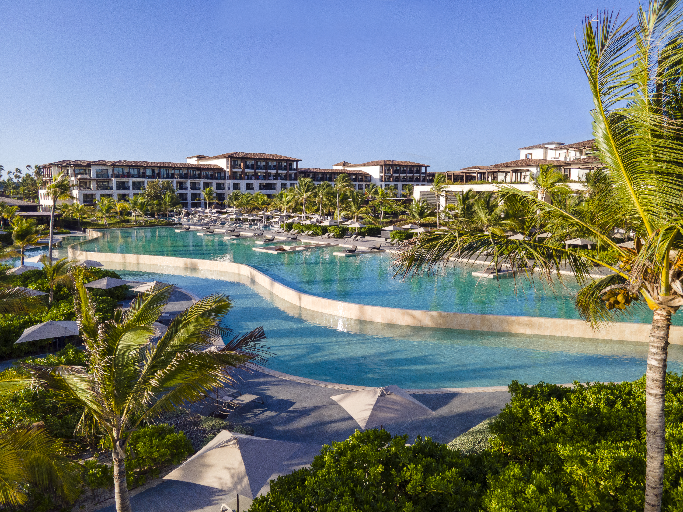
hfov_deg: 71.6
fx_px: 474
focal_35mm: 24
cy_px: 256
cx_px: 342
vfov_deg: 56.8
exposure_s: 1/500
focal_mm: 4.5
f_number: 2.8
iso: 100
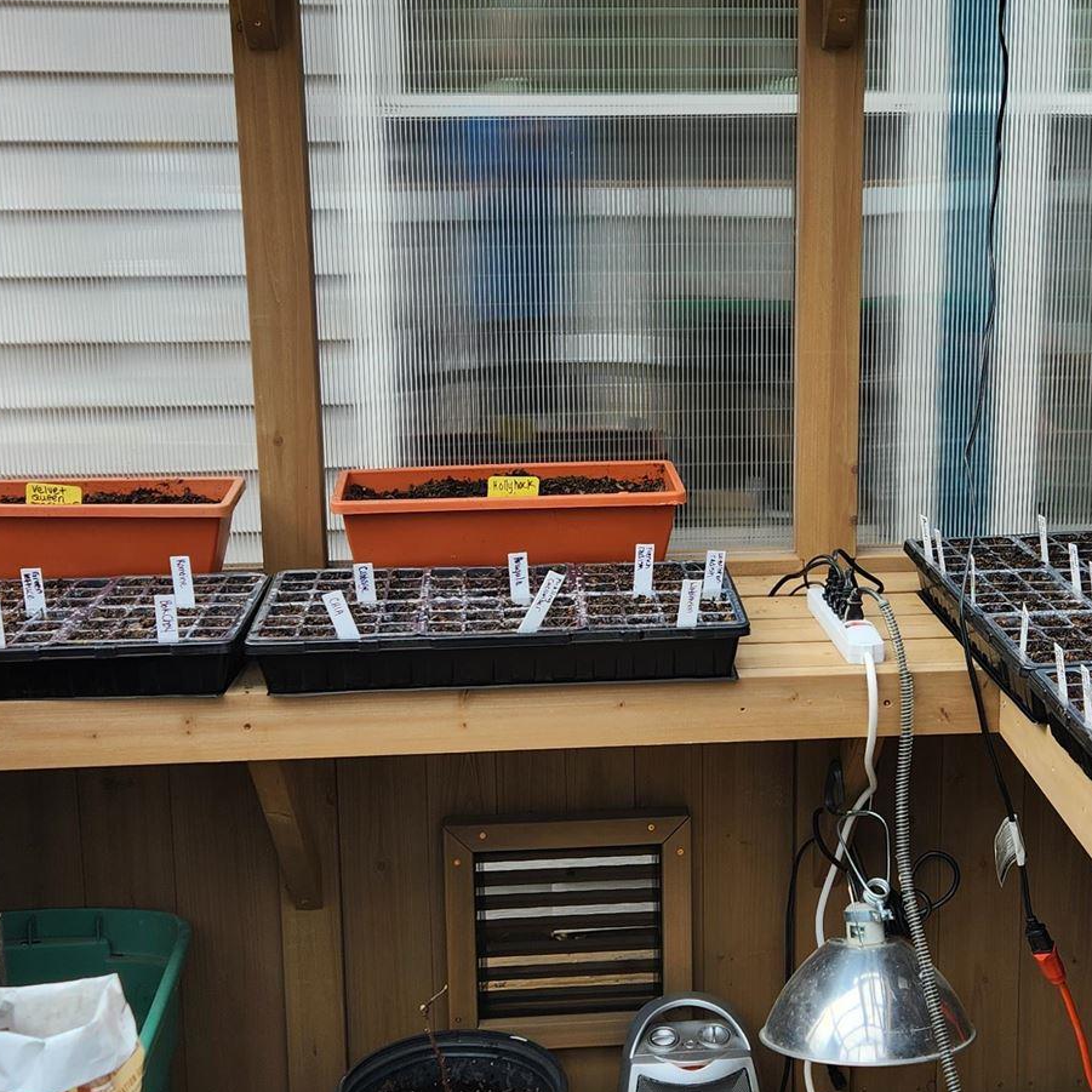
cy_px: 465
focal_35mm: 52
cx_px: 684
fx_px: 1856
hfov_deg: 32.6
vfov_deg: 32.7
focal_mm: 5.4
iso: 20
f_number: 1.8
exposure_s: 1/416
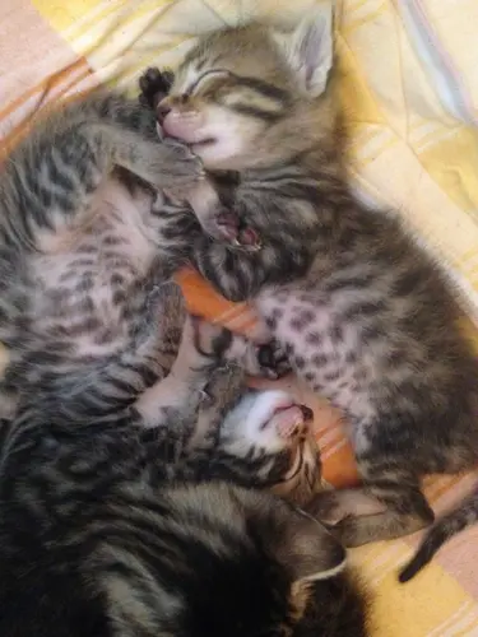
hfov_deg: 42.9
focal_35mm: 33
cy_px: 318
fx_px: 608
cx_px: 239
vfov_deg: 55.4
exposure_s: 1/15
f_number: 2.4
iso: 800
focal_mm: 4.12
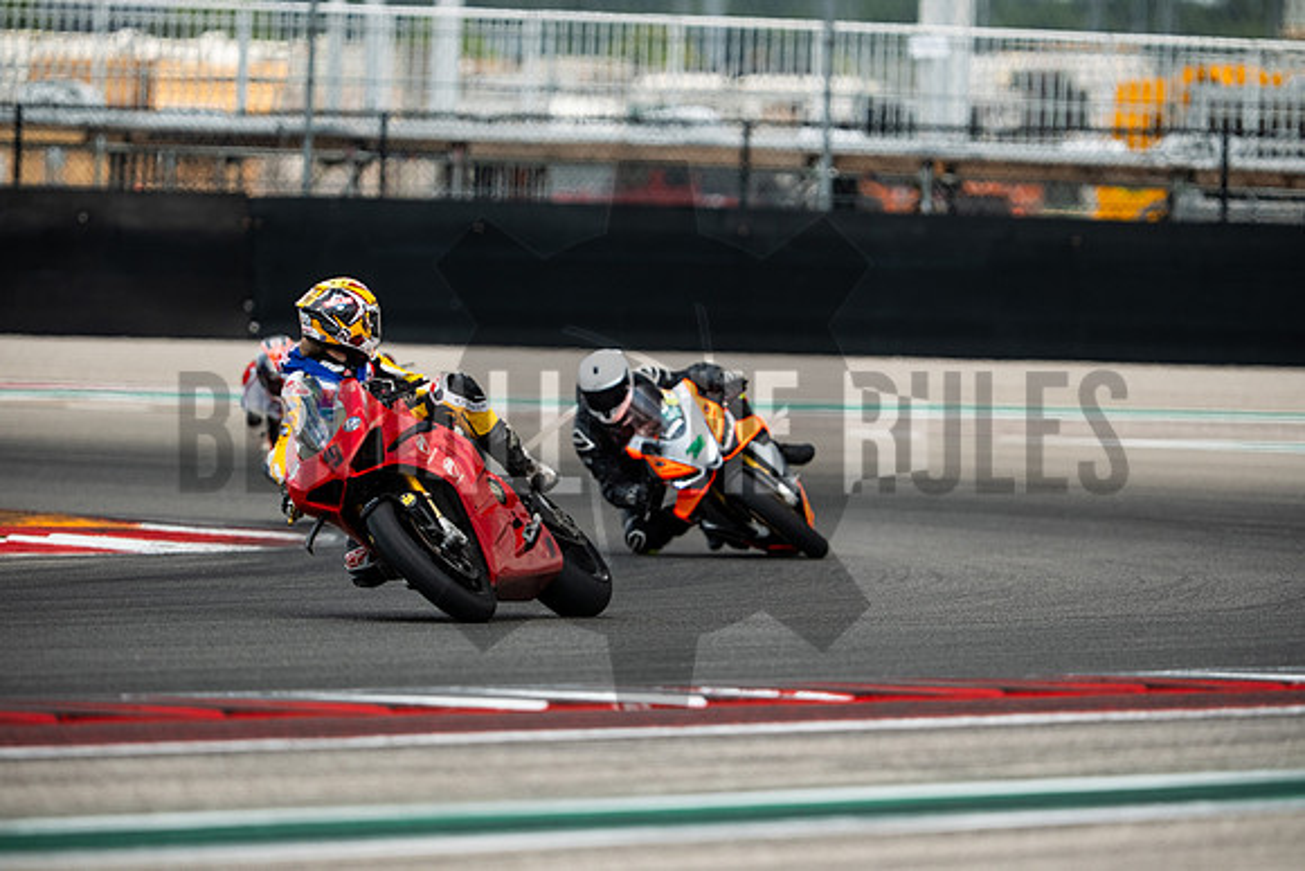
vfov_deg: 3.3
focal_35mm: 420
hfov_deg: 4.9
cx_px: 652
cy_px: 436
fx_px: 15228
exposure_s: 1/2500
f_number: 2.8
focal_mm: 280
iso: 500
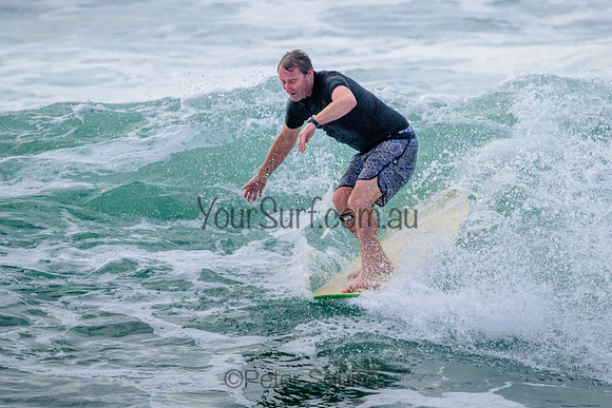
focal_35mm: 1095
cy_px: 245
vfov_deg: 1.3
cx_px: 352
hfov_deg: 1.9
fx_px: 18614
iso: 1250
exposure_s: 1/2000
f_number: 11
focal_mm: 800
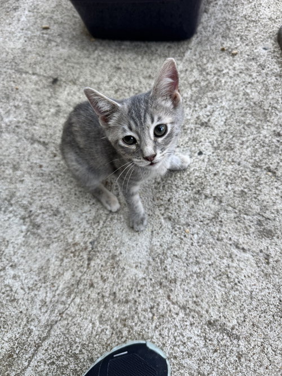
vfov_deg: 71.6
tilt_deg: -61.7
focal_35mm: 24
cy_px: 188
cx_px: 141
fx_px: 261
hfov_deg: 56.8
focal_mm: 6.76
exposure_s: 1/121
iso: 80
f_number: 1.78
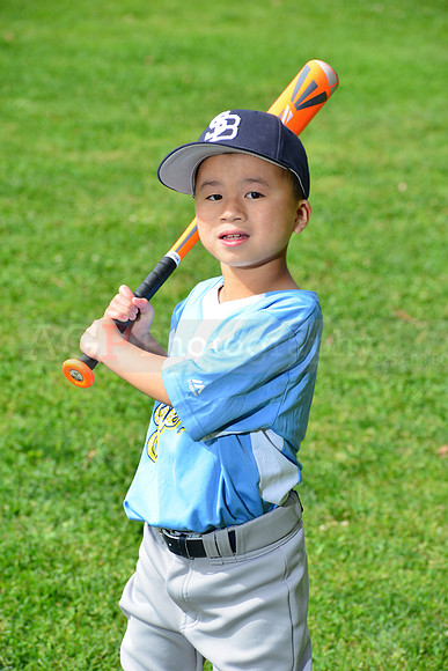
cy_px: 336
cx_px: 224
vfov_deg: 12.1
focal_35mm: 170
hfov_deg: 8.1
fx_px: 3171
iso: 200
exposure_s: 1/200
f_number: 11
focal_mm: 170
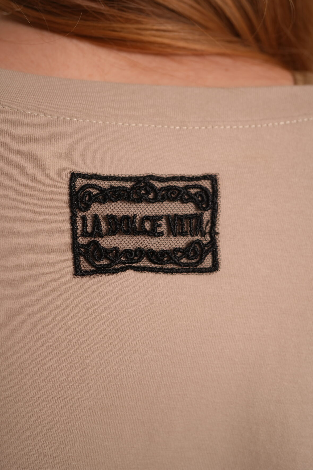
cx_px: 155
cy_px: 239
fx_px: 665
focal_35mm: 51
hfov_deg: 26.5
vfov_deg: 38.9
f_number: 2.8
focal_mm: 50
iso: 400
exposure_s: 1/125
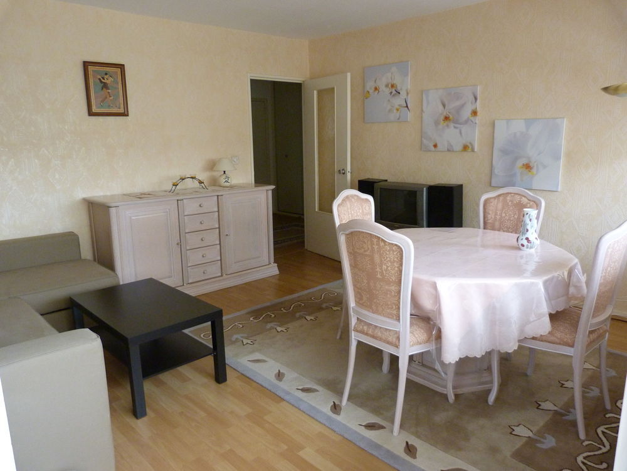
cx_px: 314
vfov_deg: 54.9
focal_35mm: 25
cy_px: 236
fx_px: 453
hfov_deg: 69.4
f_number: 2.8
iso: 400
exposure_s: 1/60
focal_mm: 4.5
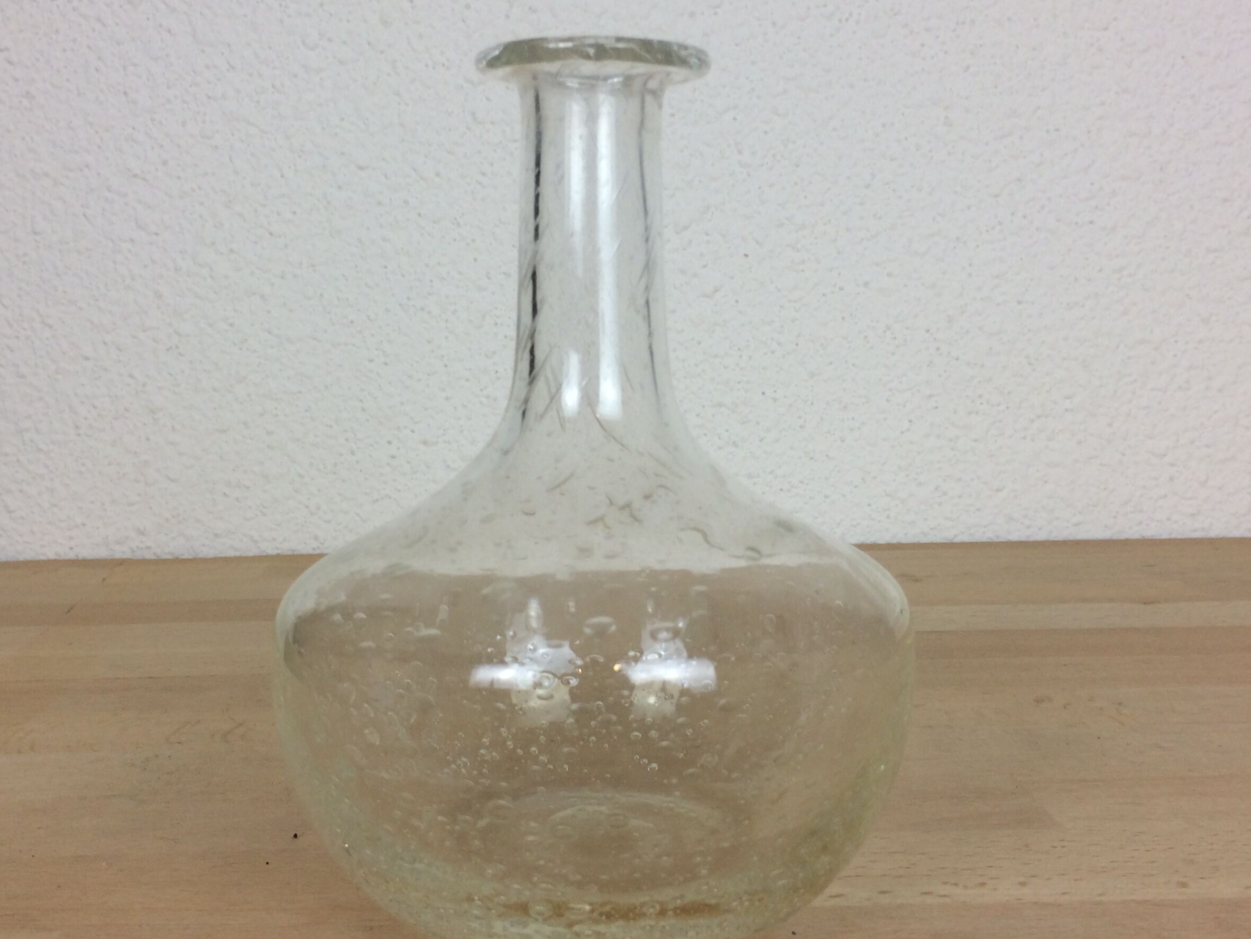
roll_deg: +0.4
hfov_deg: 46.8
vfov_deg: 36.0
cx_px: 601
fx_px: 1446
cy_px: 459
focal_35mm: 40
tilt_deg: -5.2
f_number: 2.2
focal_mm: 4.15
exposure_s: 1/100
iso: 50
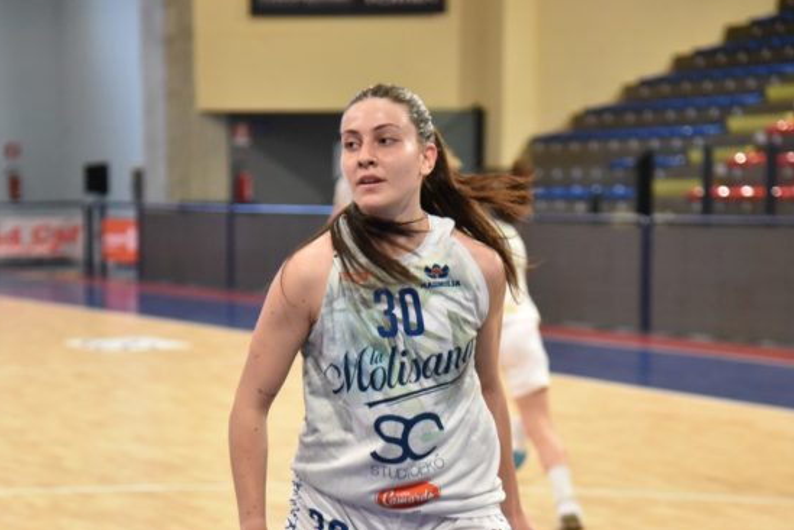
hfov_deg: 19.6
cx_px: 373
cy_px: 330
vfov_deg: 13.2
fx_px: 2294
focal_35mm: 104
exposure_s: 1/500
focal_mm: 82
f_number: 4
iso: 8000
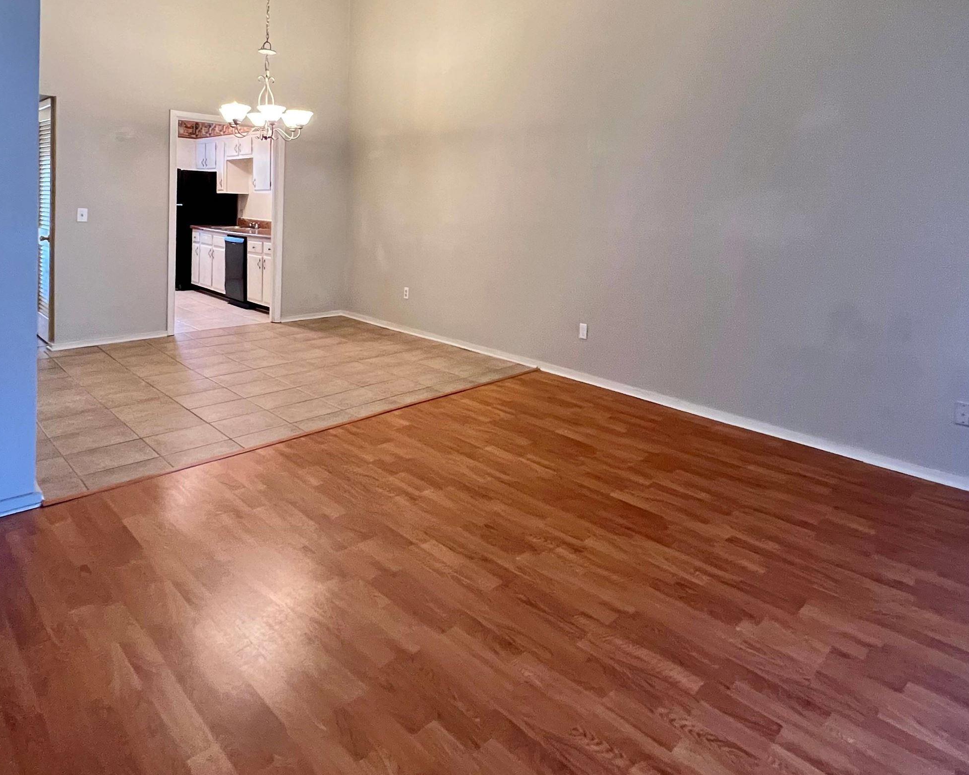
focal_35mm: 20
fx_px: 574
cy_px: 230
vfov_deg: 65.4
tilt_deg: -2.9
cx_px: 584
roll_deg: -1.4
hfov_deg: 79.4
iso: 500
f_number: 1.8
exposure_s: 1/60
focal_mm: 1.57
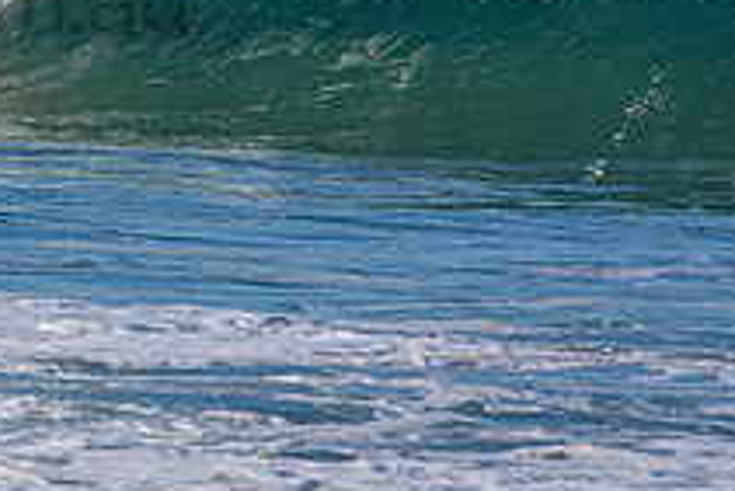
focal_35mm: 2060
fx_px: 42086
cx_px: -181
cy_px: -47
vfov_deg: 0.7
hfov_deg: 1.0
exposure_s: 1/2000
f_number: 5.6
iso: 280
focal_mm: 500
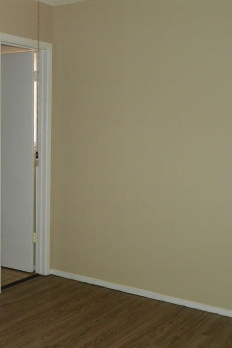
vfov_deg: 40.4
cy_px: 175
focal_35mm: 49
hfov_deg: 26.7
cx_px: 30
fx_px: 474
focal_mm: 6.2
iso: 200
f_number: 3.2
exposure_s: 1/125
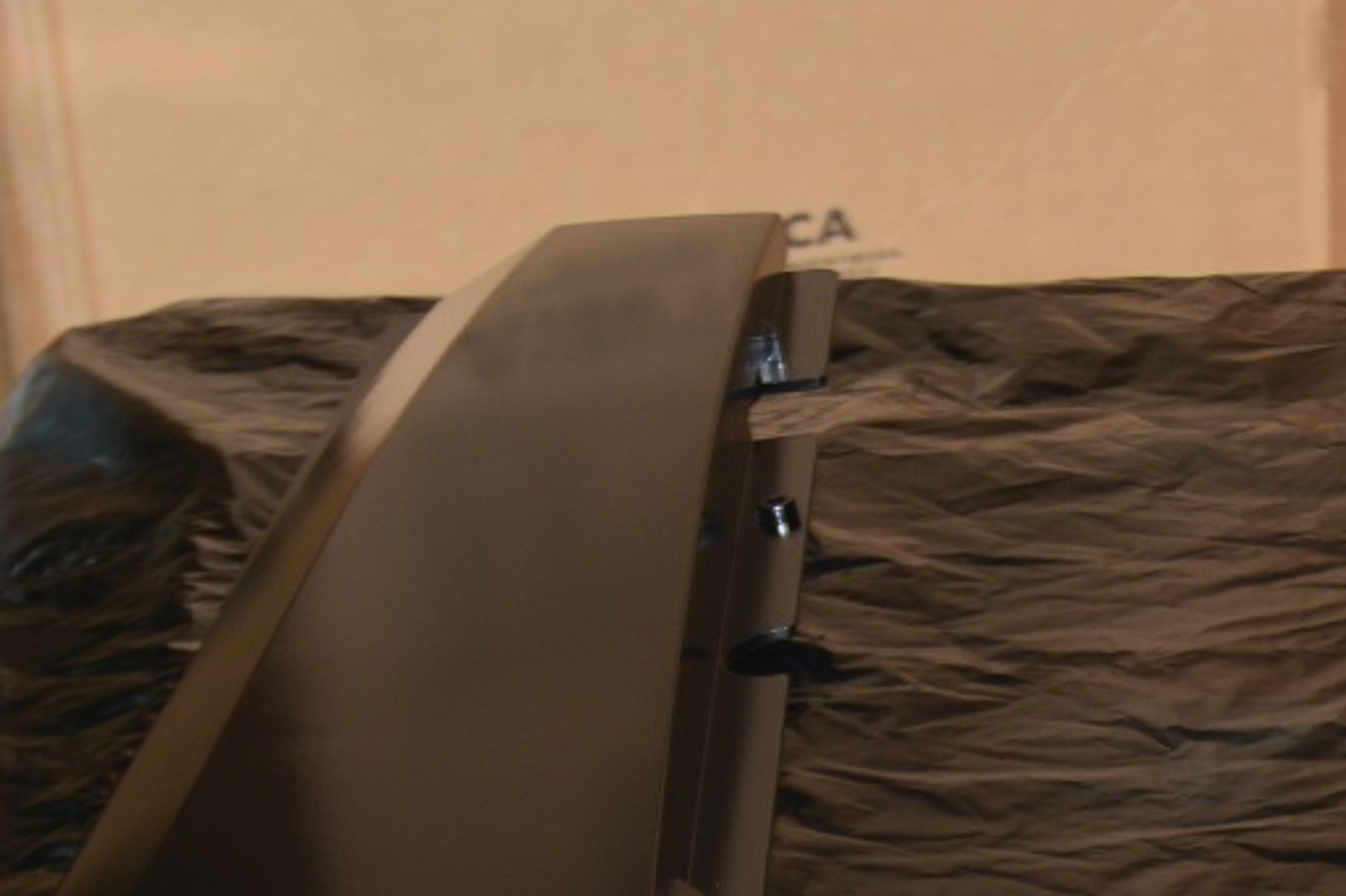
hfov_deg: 14.0
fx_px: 5345
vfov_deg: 9.4
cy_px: 1108
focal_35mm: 143
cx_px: 1589
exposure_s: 1/100
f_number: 5
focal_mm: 40
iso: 250
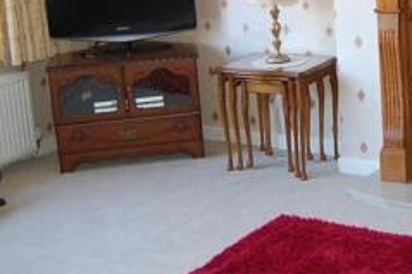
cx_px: 315
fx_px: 846
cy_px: 48
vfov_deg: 18.2
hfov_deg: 27.0
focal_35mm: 74
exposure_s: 1/60
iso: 400
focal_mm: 18
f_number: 3.5
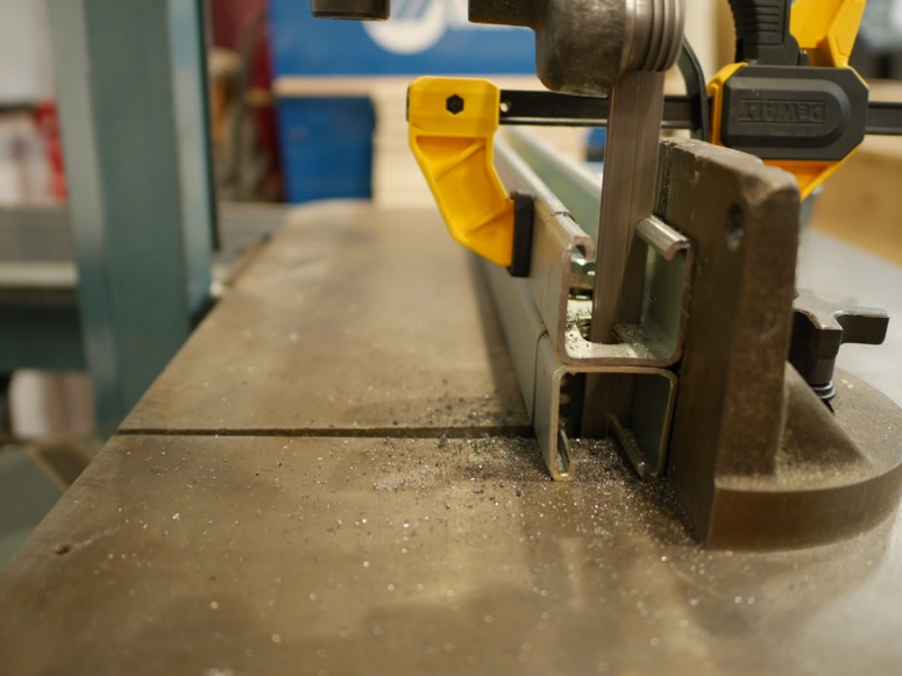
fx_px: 808
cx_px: 462
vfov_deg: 45.4
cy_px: 337
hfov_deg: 58.4
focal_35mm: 31
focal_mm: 15
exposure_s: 1/60
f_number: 1.7
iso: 500
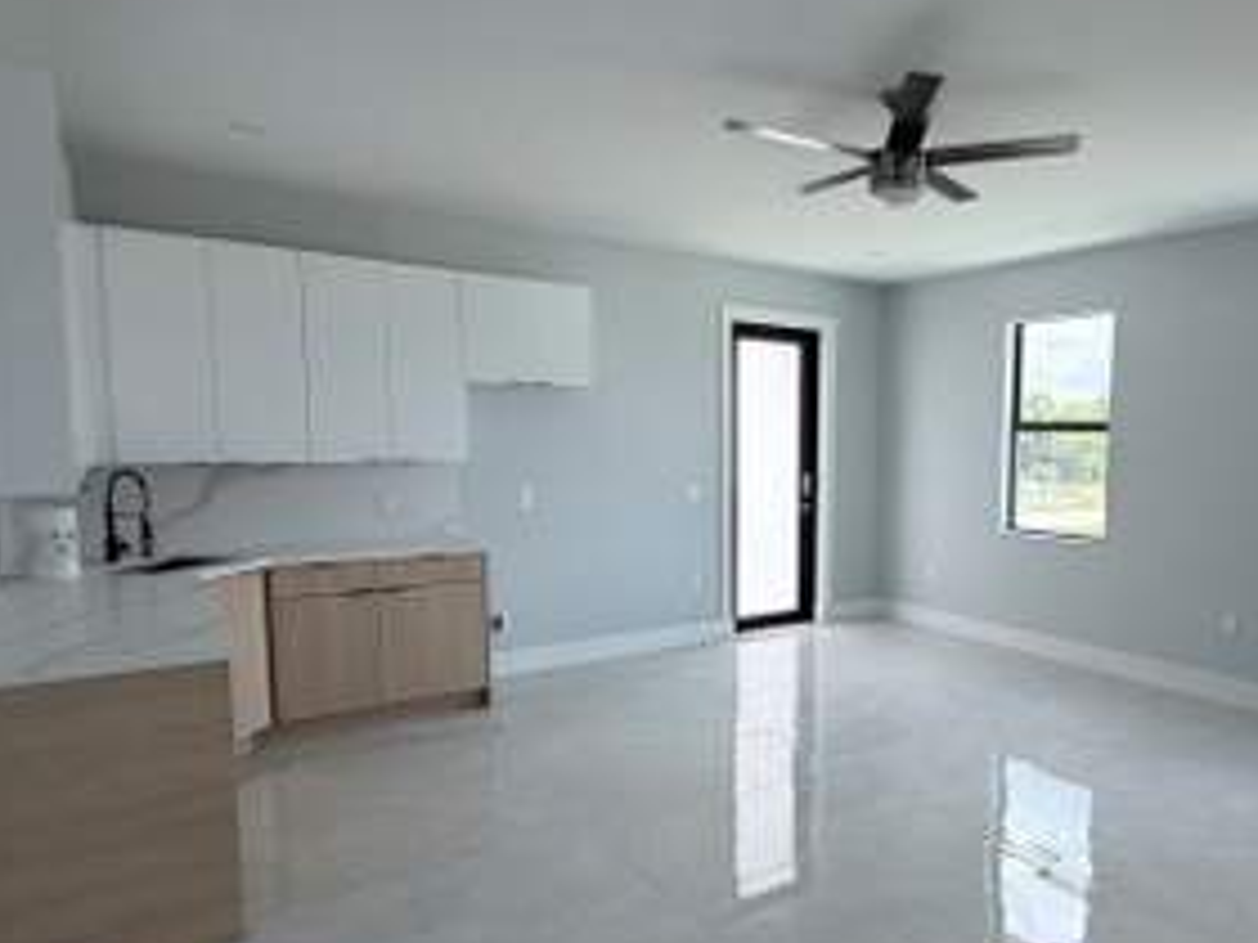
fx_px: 872
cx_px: 840
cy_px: 521
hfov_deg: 69.5
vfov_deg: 56.7
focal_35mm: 24
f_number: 2.2
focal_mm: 2.22
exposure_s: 1/152
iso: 64
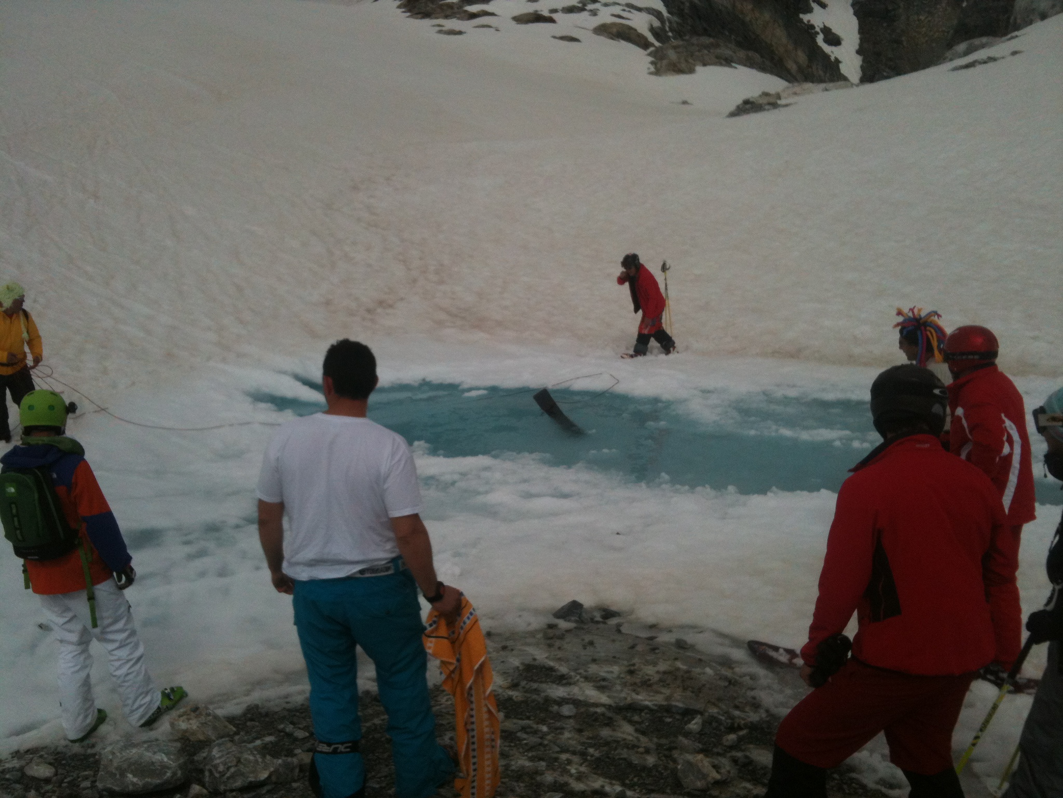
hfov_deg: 52.6
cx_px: 532
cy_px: 399
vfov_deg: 40.7
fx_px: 1075
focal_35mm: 35
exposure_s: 1/6746
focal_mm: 3.85
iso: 64
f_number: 2.8
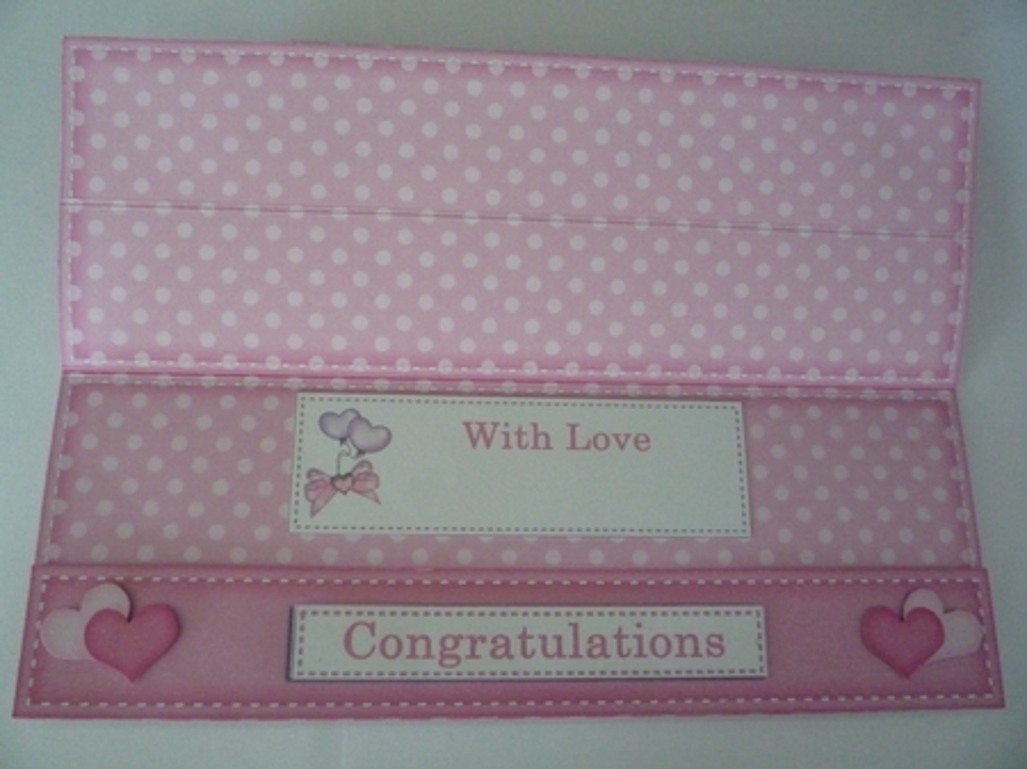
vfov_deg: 46.8
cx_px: 514
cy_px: 384
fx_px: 890
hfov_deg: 60.0
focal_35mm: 30
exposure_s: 1/20
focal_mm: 5.2
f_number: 3.3
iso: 800
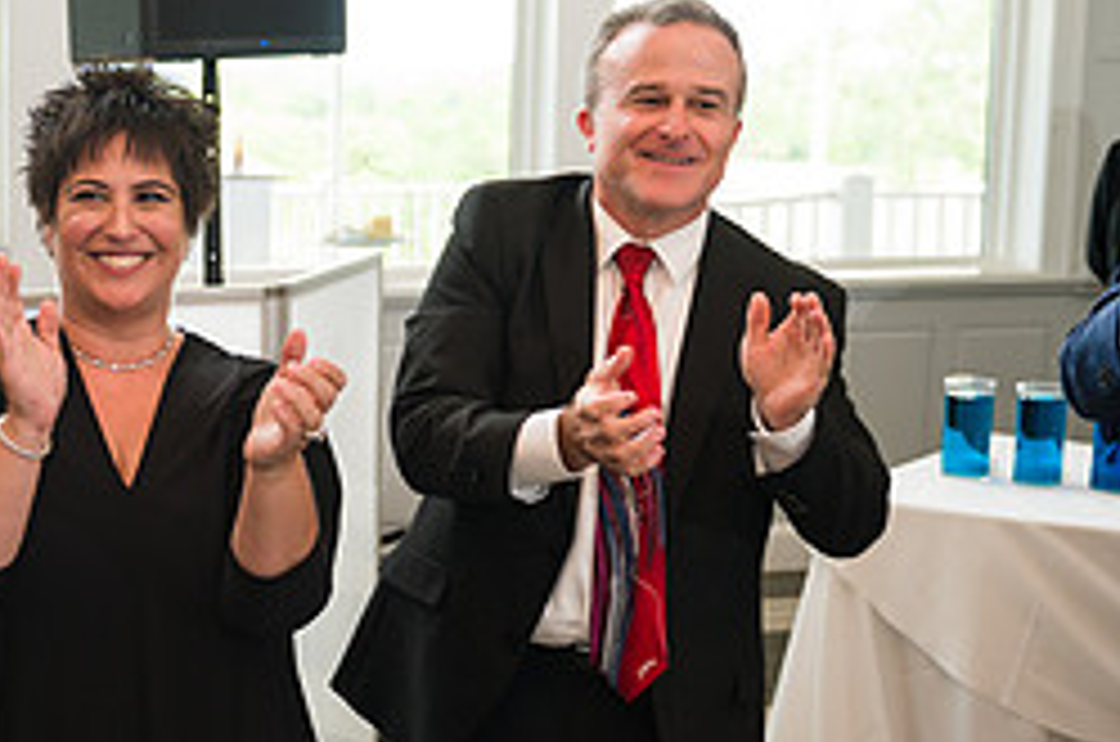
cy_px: 319
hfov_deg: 30.6
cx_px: 126
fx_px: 1956
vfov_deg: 21.5
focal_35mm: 63
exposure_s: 1/200
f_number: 3.2
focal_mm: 27
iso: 400
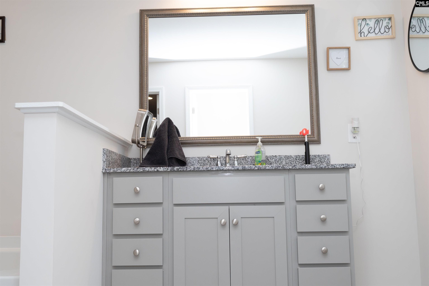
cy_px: 143
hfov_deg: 53.1
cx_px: 214
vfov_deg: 36.9
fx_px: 429
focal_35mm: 36
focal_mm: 24
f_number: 5.6
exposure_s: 1/100
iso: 500
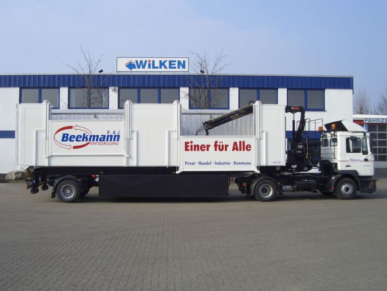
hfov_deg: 47.9
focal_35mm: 39
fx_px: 436
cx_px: 194
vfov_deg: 36.8
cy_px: 146
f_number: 4.8
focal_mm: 8
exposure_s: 1/400
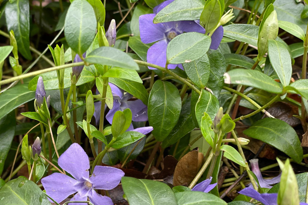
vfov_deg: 20.3
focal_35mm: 67
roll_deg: -3.7
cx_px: 127
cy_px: 133
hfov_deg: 30.0
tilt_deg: -36.3
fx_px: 573
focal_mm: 6
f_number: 2
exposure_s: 1/122
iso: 40
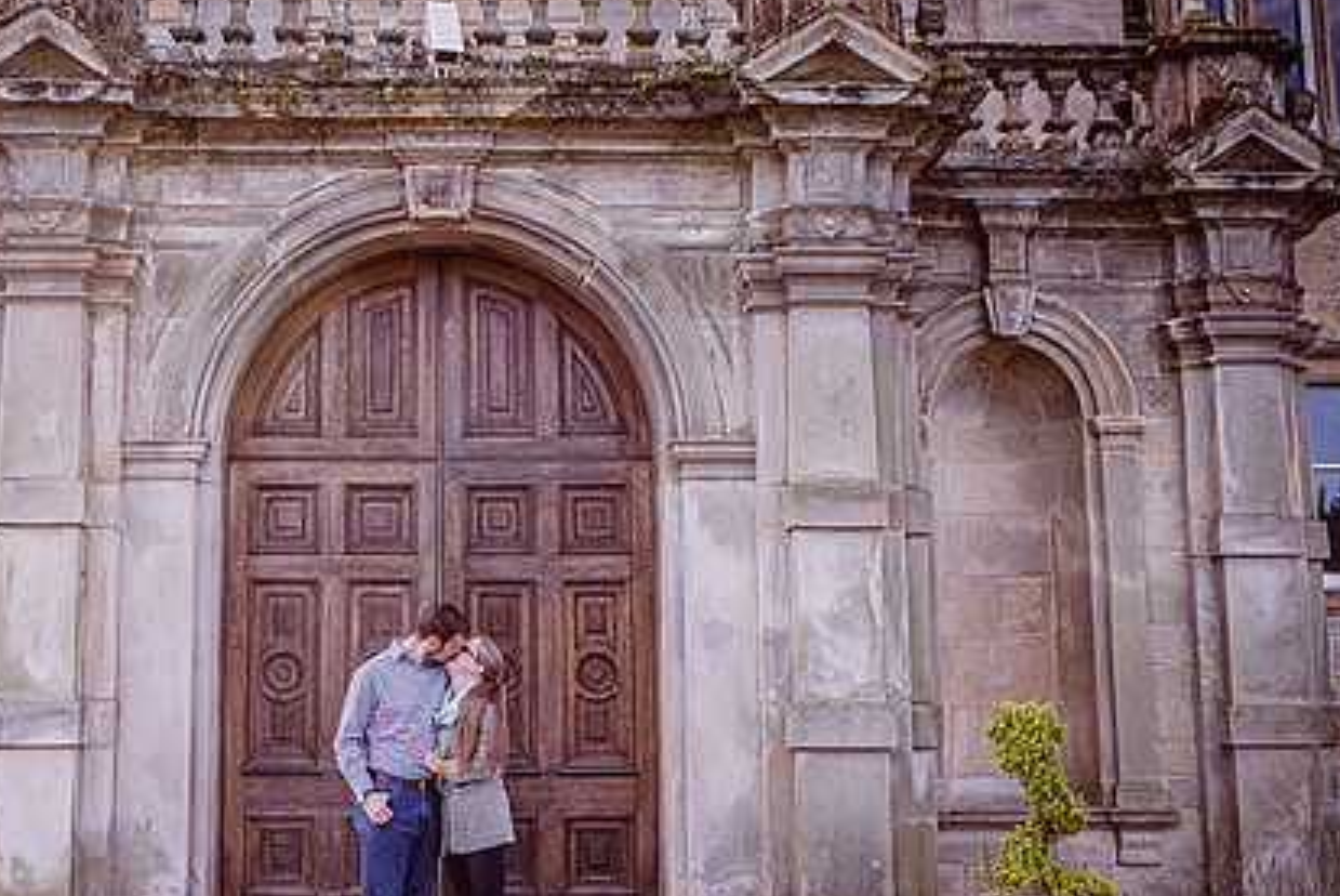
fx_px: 1974
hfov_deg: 37.1
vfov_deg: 25.6
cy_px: 426
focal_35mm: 53
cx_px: 451
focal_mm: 32
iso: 400
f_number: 5.6
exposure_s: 1/400
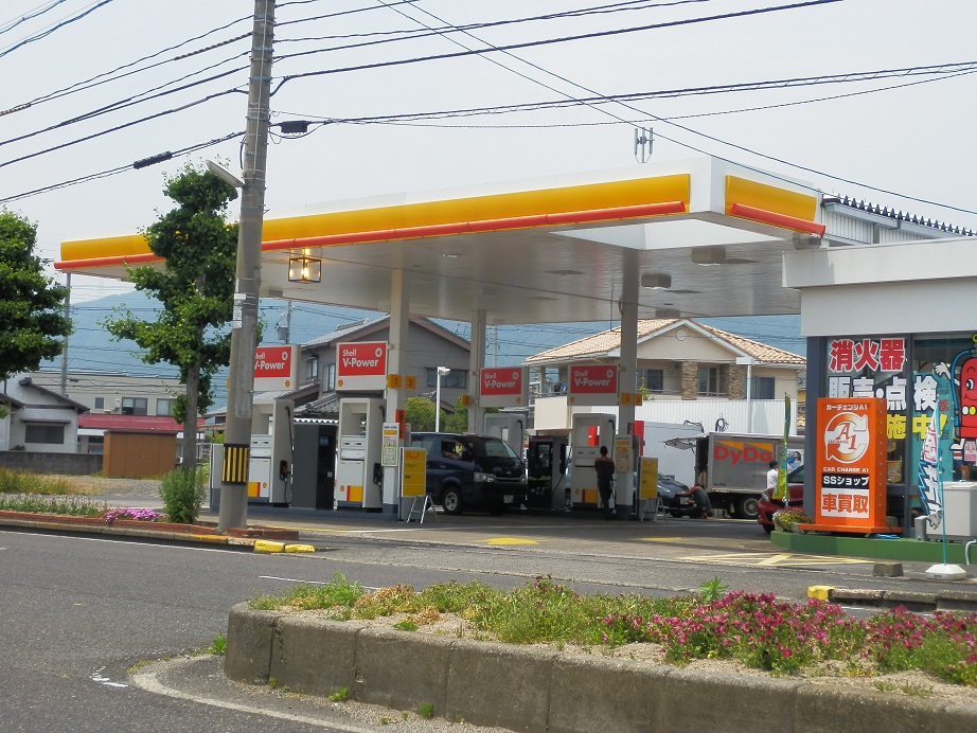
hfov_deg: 30.7
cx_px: 488
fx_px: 1779
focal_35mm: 63
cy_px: 366
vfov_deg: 23.3
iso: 80
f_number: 4.6
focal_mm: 11.2
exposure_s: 1/640
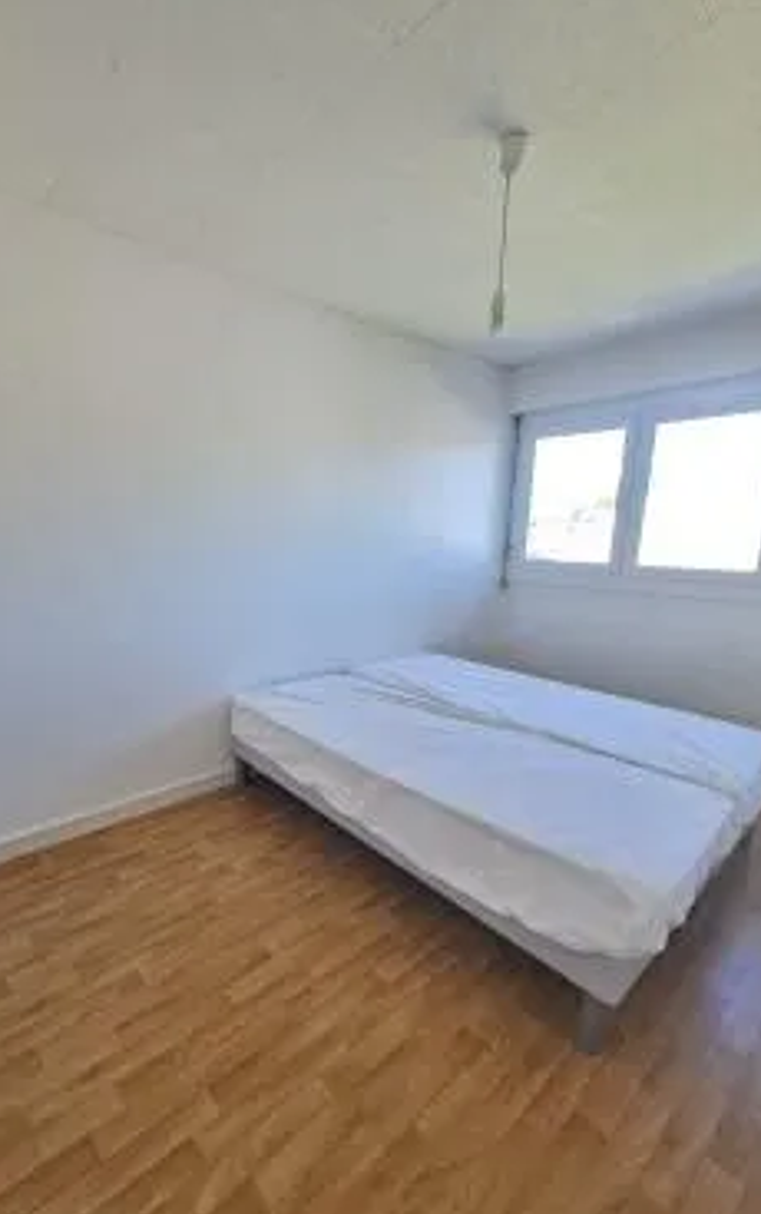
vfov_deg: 101.2
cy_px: 655
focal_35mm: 15
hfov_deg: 74.3
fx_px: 497
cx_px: 318
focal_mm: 1.74
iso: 64
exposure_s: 1/50
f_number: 2.2
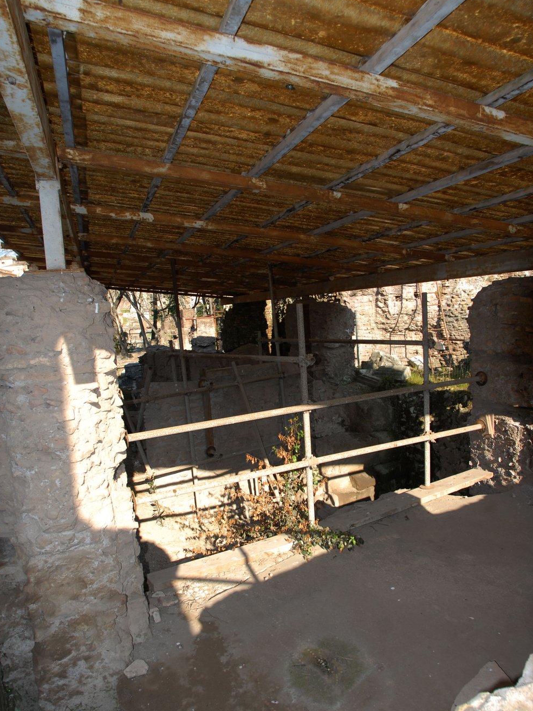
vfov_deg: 73.9
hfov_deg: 58.9
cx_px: 268
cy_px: 362
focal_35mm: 23
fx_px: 472
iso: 200
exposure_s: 1/250
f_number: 5.6
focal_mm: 14
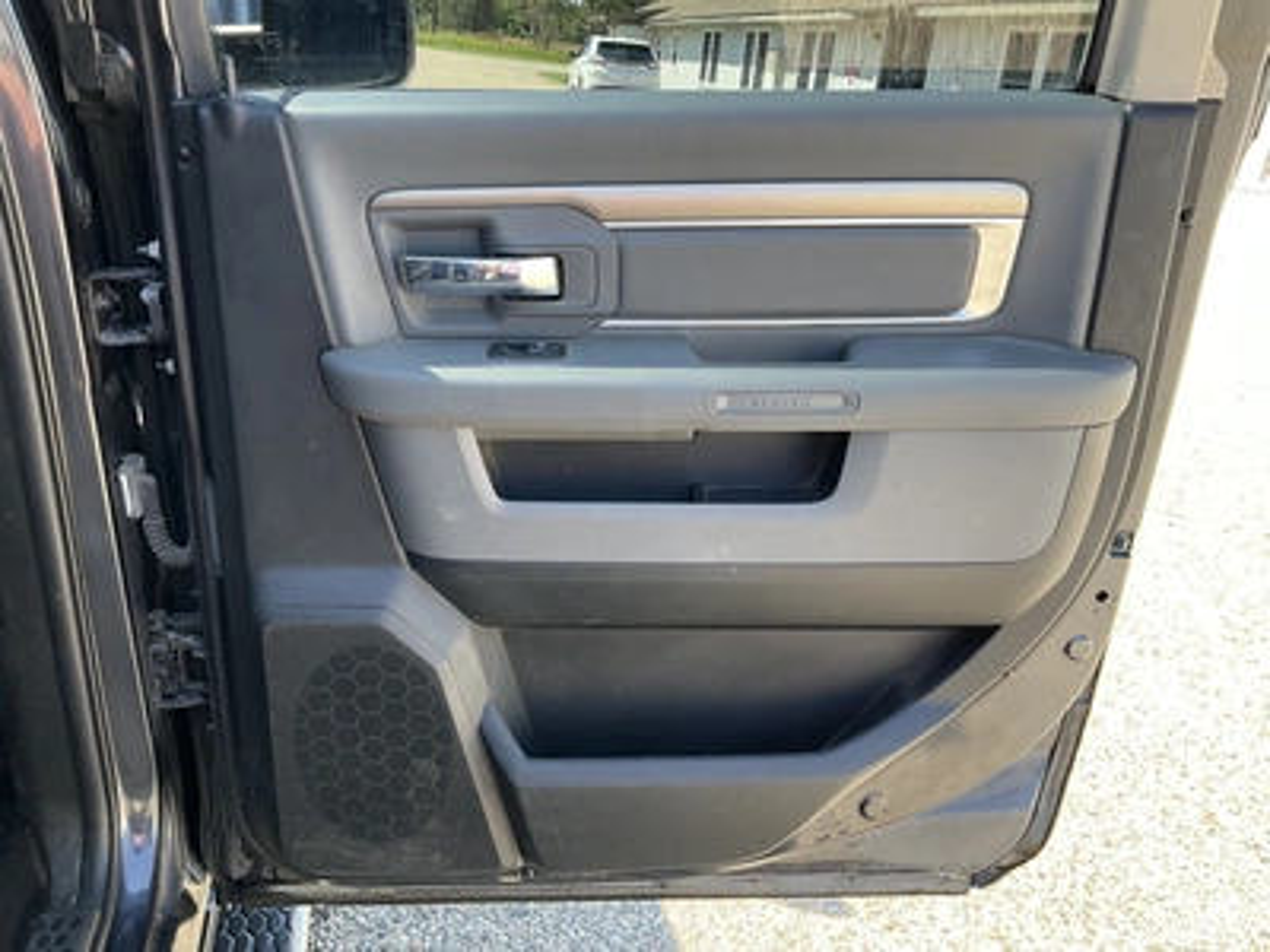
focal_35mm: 29
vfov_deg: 48.2
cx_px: 635
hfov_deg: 61.7
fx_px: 1064
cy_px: 476
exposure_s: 1/122
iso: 20
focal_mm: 3
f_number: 1.8
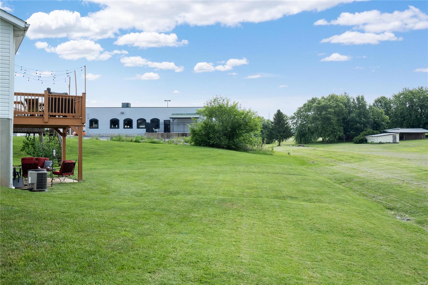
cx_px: 214
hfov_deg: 53.1
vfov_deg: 36.9
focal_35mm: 36
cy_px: 142
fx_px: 428
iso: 400
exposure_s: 1/400
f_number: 8
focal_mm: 18
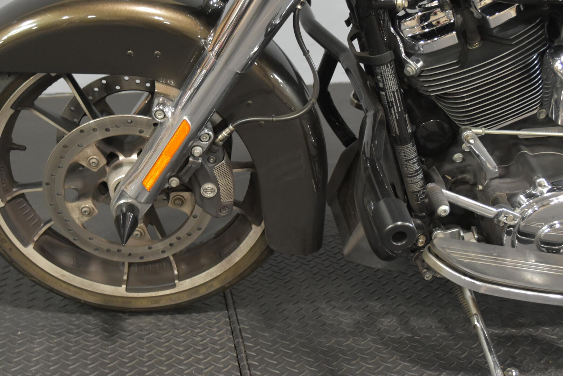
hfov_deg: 35.5
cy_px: 145
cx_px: 219
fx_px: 876
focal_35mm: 56
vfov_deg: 24.2
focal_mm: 30
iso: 1600
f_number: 4.5
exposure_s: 1/15
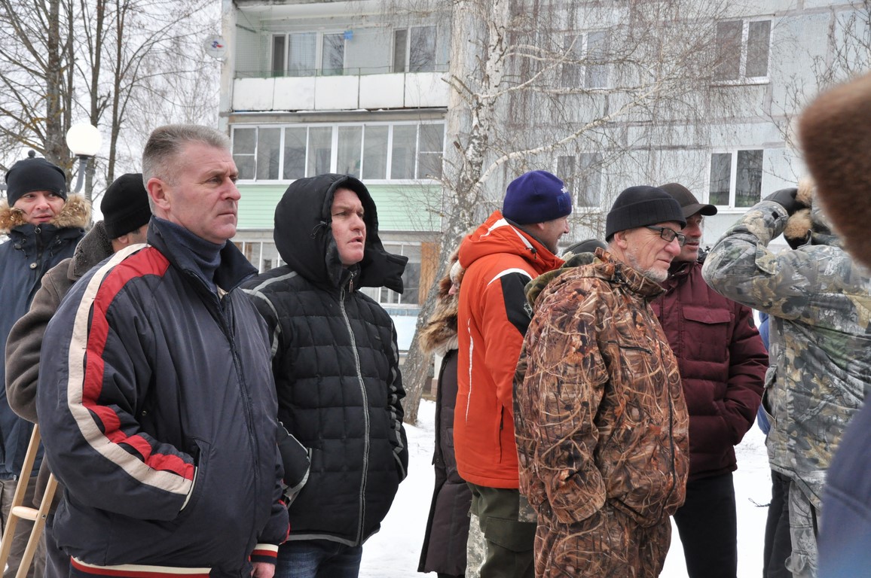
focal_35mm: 57
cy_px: 289
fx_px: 1378
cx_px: 436
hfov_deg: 35.1
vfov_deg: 23.7
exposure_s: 1/320
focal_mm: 38
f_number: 9
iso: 1000
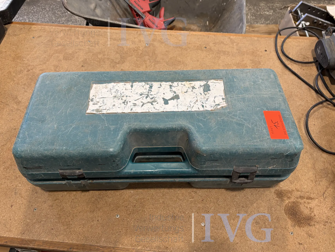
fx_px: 281
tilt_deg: -56.6
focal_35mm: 29
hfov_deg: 61.6
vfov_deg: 48.2
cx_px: 161
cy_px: 130
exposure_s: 1/50
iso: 100
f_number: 1.6
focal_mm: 5.96
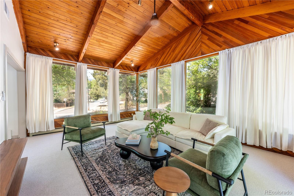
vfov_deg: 79.2
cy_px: 98
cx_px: 147
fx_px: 118
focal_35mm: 14
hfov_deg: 102.3
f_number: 14
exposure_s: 1/6
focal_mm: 14.5
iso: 200
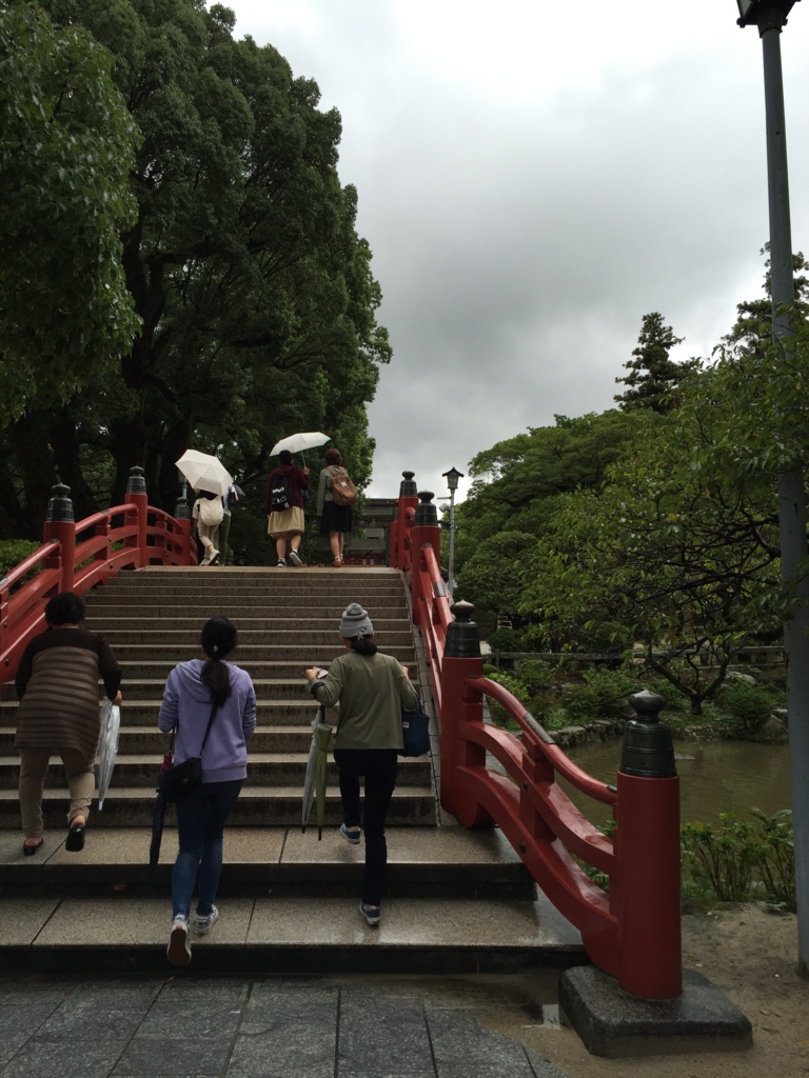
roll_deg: +0.7
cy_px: 539
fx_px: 904
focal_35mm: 29
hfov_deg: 48.2
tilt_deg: +6.1
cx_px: 404
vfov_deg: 61.7
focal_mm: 4.15
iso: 32
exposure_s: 1/311
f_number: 2.2
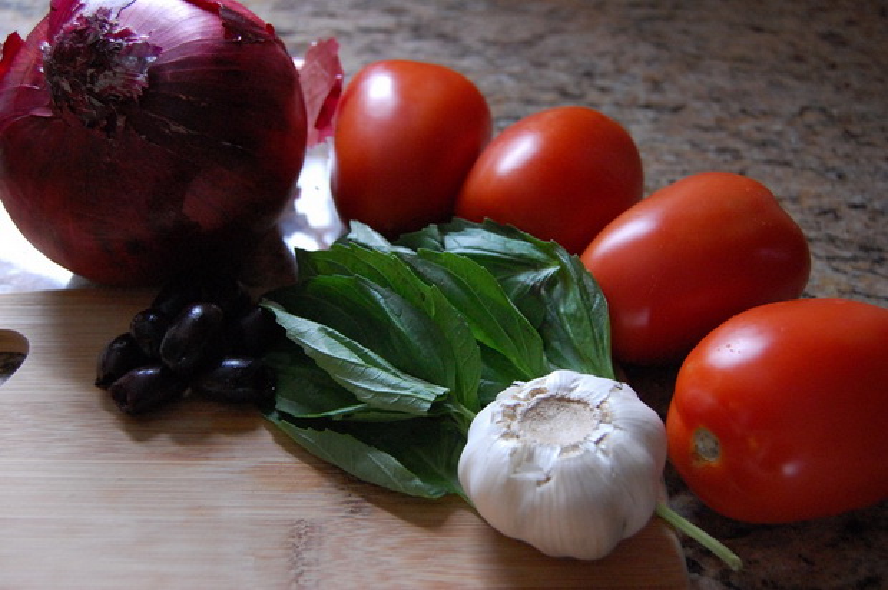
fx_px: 1035
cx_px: 444
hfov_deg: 46.4
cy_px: 295
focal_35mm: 42
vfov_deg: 31.8
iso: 1600
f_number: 5.6
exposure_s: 1/30
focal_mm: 28
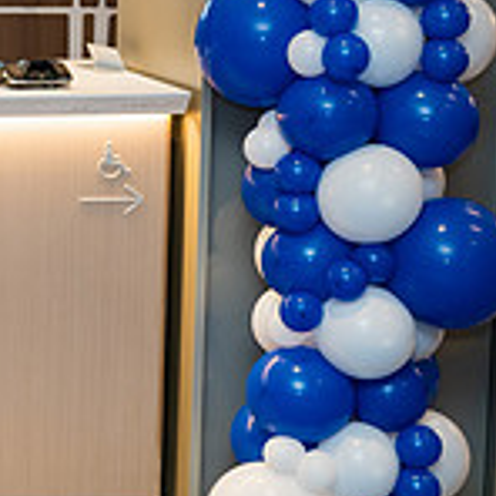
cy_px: 190
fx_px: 2124
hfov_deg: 12.0
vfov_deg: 13.3
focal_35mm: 131
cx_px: -453
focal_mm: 38
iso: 400
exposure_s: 1/160
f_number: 3.2
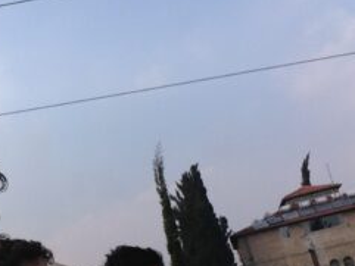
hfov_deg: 32.5
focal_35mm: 58
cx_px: 84
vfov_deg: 25.0
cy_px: 190
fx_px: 595
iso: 32
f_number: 2.4
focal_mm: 2.18
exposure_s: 1/787
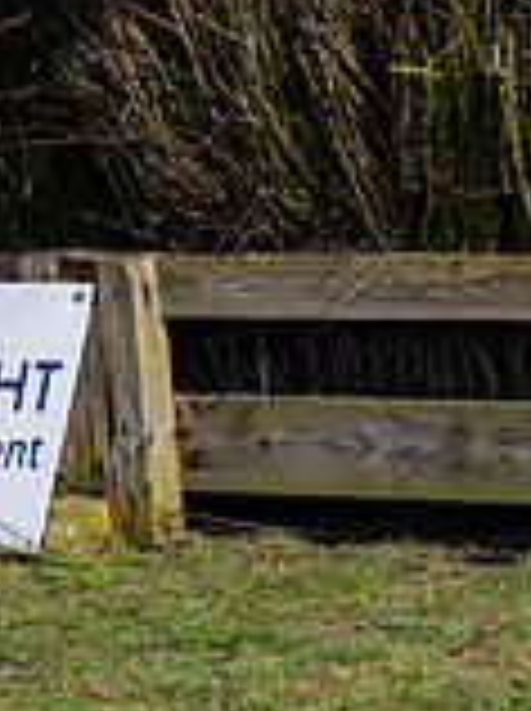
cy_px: -53
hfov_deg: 5.1
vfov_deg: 6.9
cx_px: 22
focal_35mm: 288
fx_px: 5906
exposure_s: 1/2500
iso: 100
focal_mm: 70
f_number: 2.8
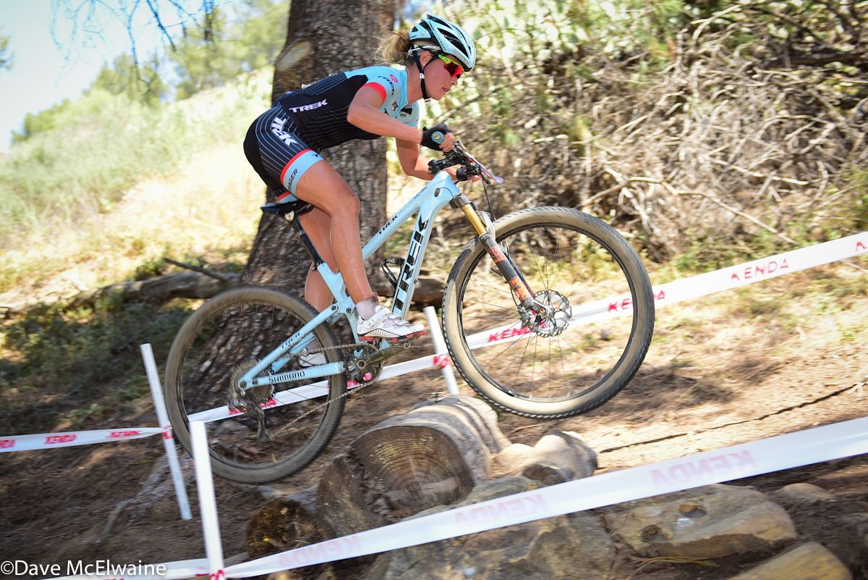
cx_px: 434
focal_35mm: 44
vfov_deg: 30.5
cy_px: 290
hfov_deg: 44.5
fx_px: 1061
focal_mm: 44
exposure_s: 1/250
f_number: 2.8
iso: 125
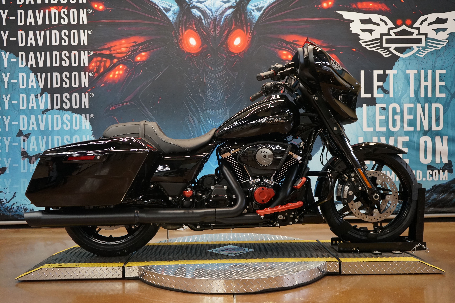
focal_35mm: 34
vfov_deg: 38.9
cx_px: 228
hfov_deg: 55.8
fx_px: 430
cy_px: 152
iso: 1600
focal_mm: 34
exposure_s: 1/160
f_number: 4
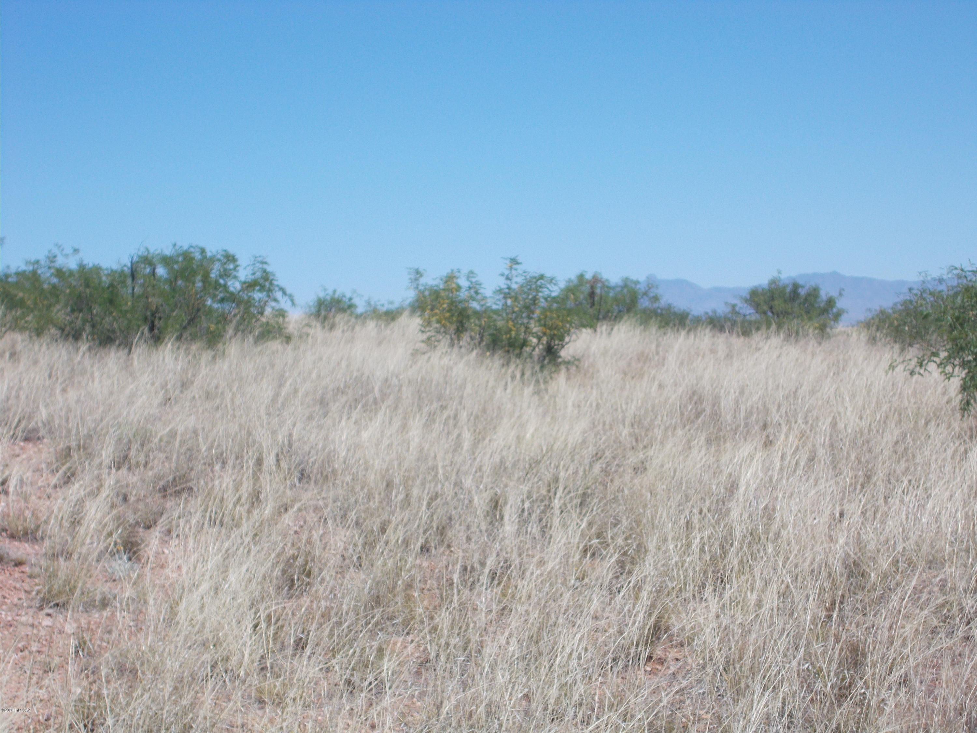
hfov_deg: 25.7
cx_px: 488
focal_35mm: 76
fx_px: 2145
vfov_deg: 19.4
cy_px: 366
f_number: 5.8
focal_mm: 13.5
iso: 80
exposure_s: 1/400
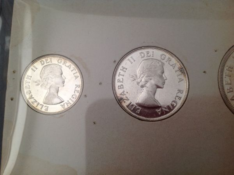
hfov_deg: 52.7
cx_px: 117
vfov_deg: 40.6
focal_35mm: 35
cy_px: 88
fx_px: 236
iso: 64
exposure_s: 1/24
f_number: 2.4
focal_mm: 4.28
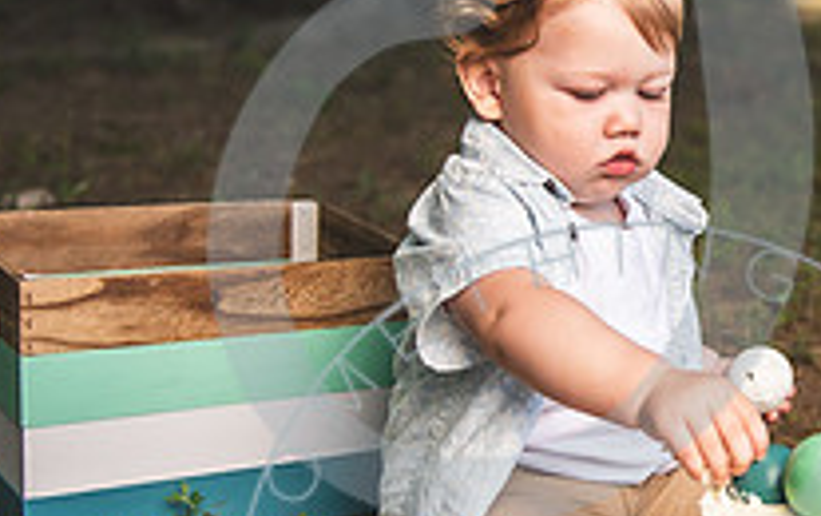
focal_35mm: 77
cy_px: 296
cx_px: 837
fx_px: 1725
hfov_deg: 25.4
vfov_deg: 17.0
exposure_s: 1/800
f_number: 2.8
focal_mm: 27
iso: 100
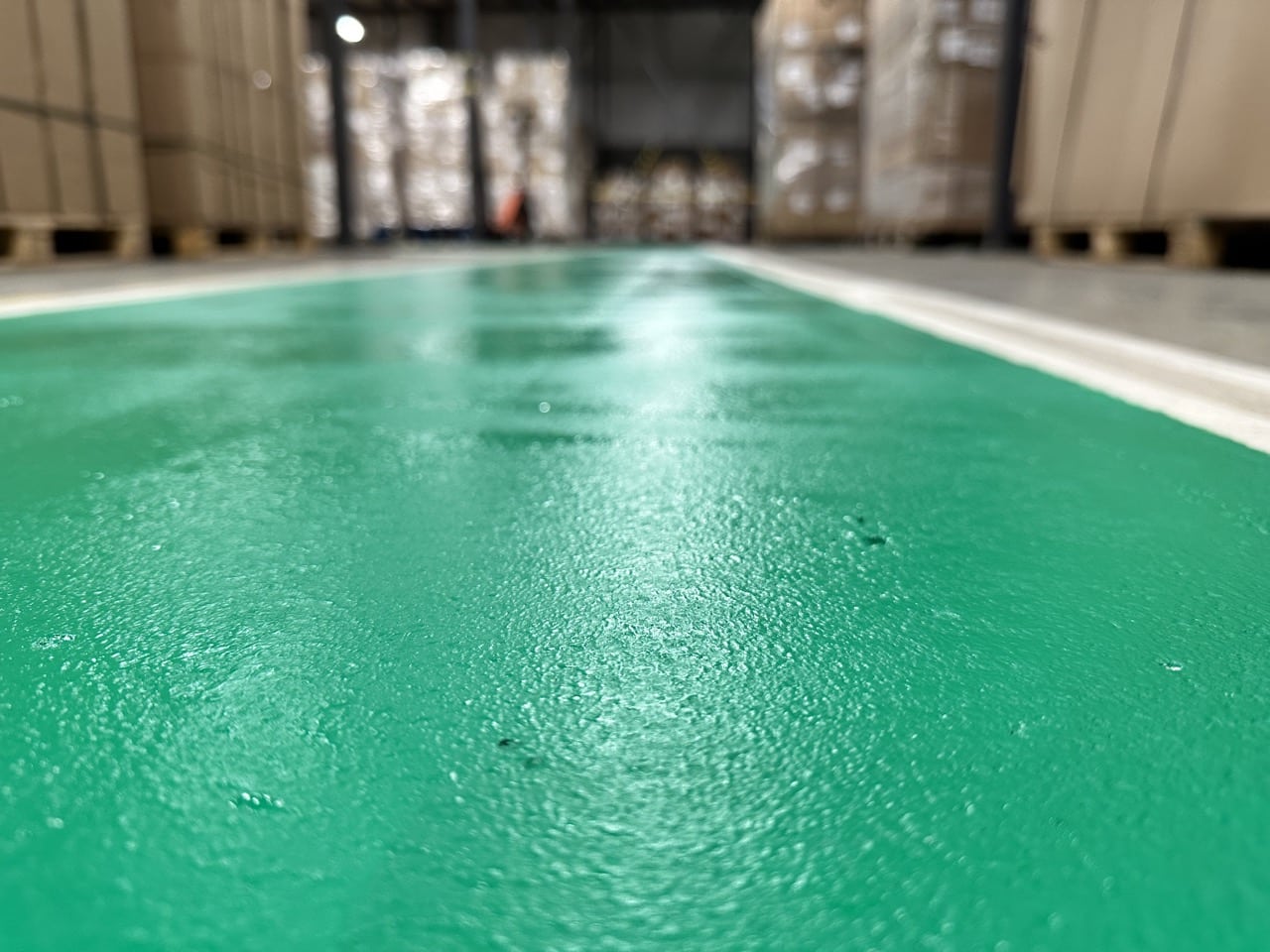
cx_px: 635
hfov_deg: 71.6
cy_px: 476
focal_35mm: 24
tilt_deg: -14.7
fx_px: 881
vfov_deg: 56.8
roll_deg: -0.1
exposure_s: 1/113
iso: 250
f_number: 1.78
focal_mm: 6.86
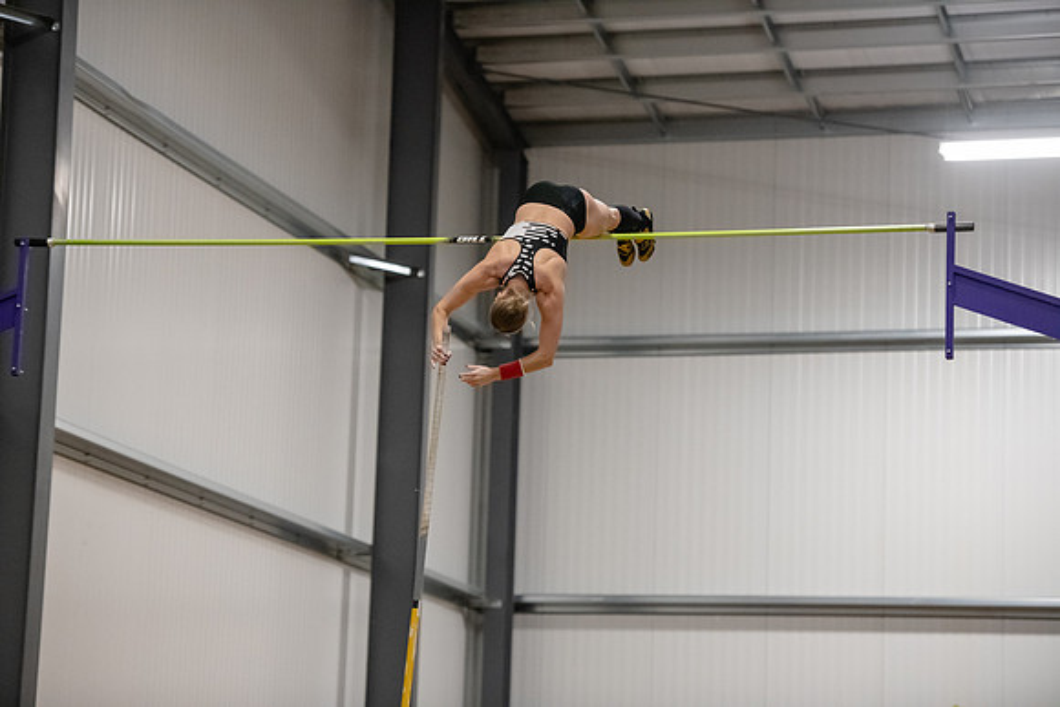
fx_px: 3534
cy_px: 354
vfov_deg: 11.4
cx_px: 530
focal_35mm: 120
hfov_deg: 17.1
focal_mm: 120
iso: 6400
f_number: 2.8
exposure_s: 1/1000
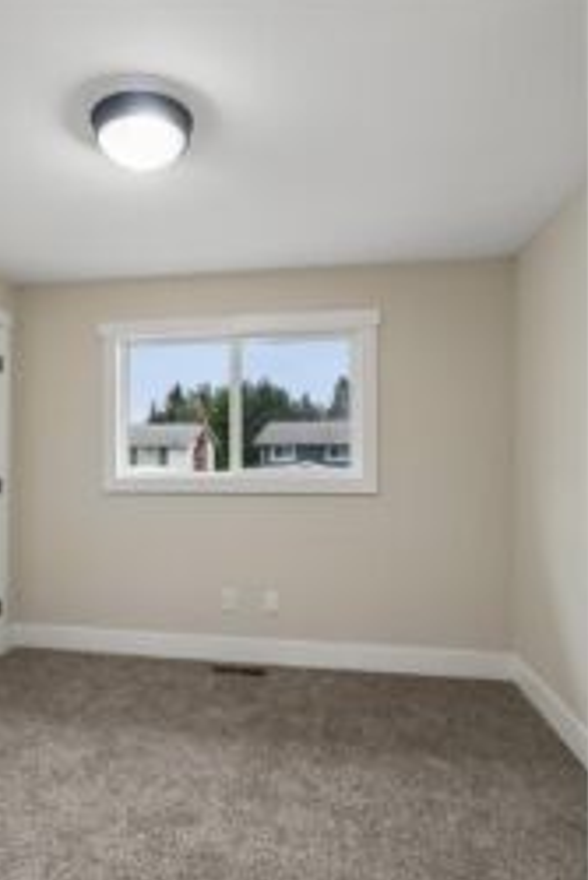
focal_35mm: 24
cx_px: 194
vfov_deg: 73.7
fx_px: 587
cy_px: 456
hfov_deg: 52.1
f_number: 9
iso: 250
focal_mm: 10
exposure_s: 1/8
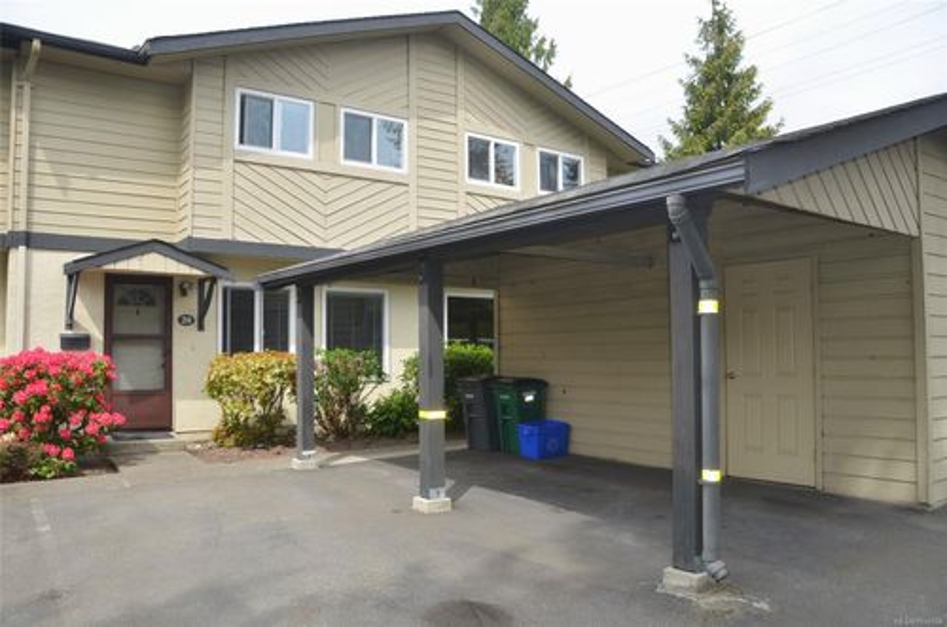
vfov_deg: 47.7
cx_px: 474
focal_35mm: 27
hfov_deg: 67.5
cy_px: 314
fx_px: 709
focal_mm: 18
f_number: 6.3
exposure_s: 1/250
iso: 100
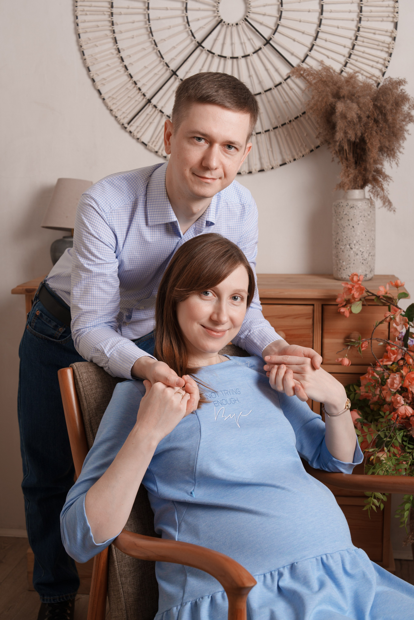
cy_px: 310
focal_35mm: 51
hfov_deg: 26.5
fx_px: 880
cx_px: 207
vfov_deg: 38.9
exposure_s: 1/30
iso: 320
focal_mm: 51
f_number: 5.6
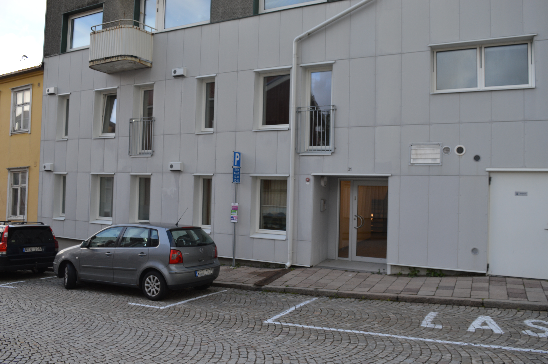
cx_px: 274
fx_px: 411
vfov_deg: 47.8
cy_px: 182
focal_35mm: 27
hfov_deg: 67.4
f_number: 5.6
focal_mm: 18
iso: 100
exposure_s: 1/80
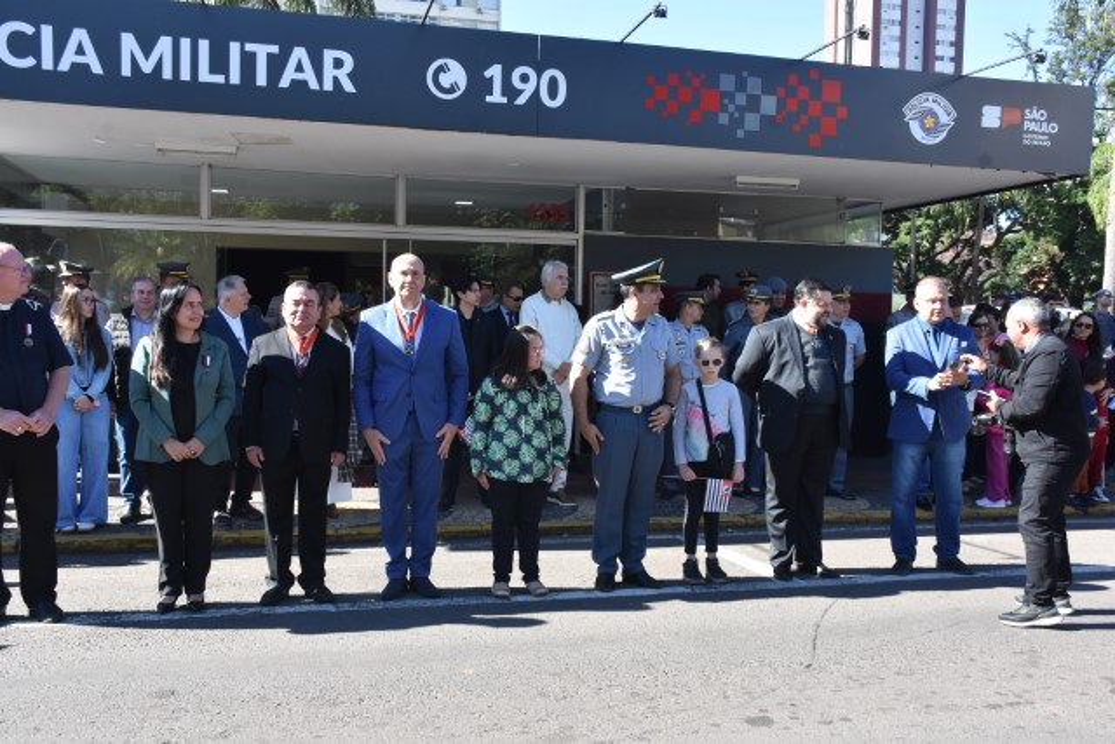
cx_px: 558
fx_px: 1069
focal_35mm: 34
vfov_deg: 38.4
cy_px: 372
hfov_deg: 55.1
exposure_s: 1/400
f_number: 10
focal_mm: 23
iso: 1000
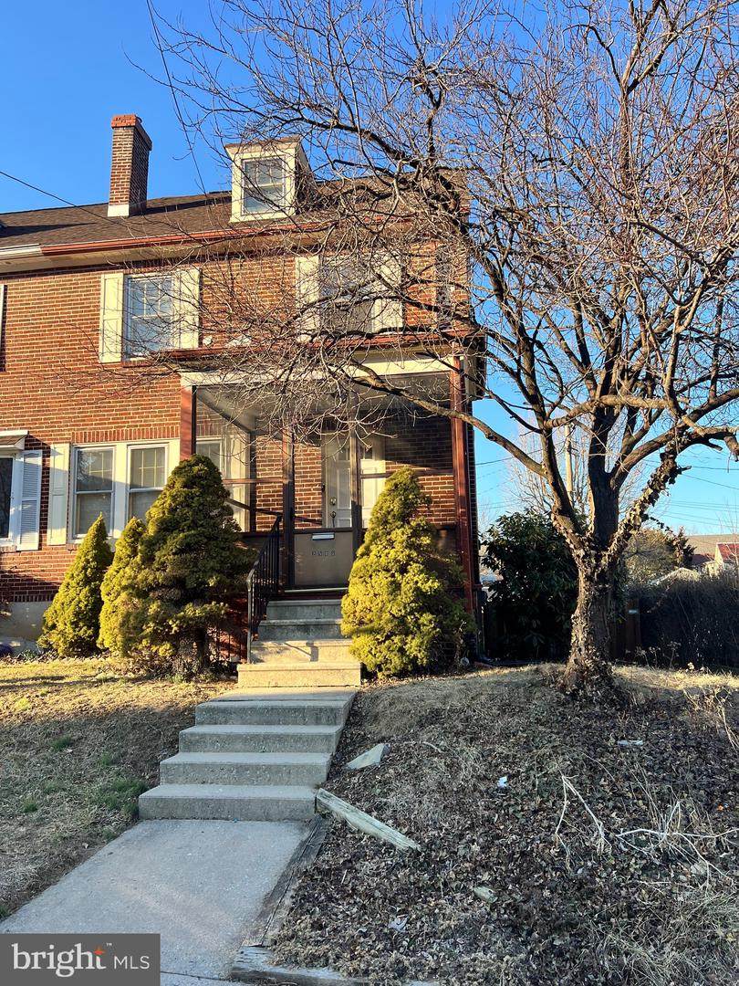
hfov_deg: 53.1
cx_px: 370
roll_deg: +1.8
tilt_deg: +9.9
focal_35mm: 26
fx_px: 740
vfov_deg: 67.3
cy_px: 493
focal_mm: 5.7
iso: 50
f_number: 1.5
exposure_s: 1/780
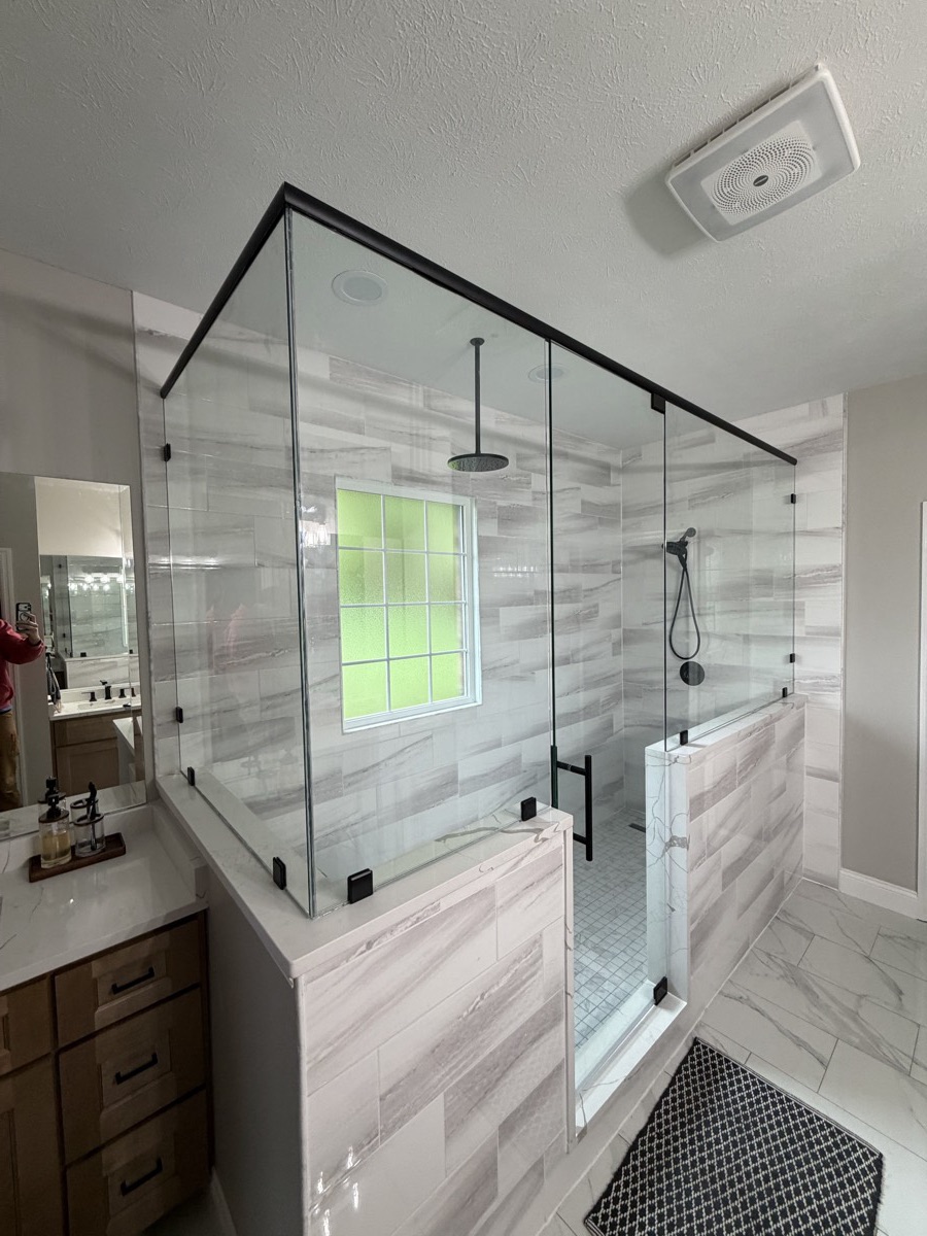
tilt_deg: -3.3
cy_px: 618
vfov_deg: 102.1
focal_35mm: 14
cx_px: 464
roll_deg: +0.7
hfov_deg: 85.7
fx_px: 500
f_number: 2.2
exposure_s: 1/60
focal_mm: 2.22
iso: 160
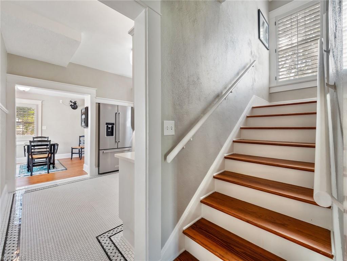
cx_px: 174
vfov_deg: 85.7
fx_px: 140
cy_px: 130
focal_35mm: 14
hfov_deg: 102.1
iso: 200
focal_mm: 7
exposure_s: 1/3
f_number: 7.1
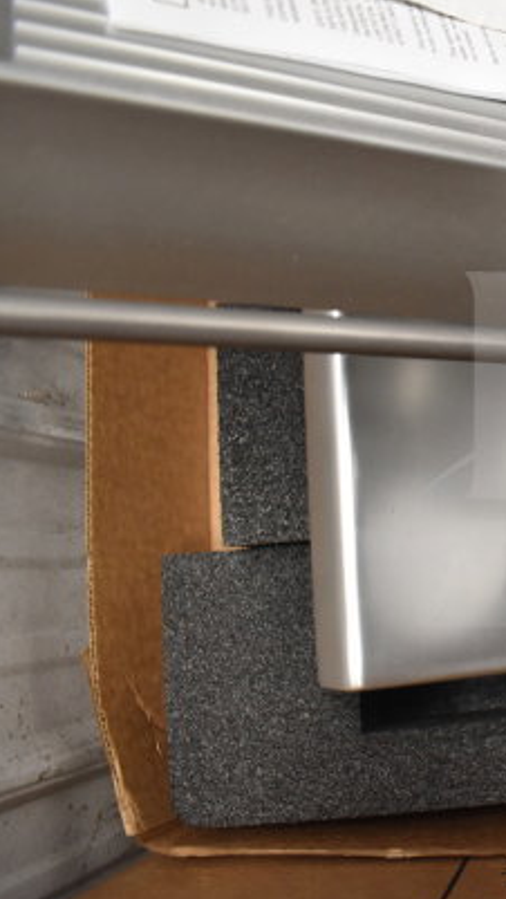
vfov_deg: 47.3
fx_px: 1024
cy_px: 450
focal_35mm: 43
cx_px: 665
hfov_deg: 24.2
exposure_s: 1/30
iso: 1250
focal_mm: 18
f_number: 3.5
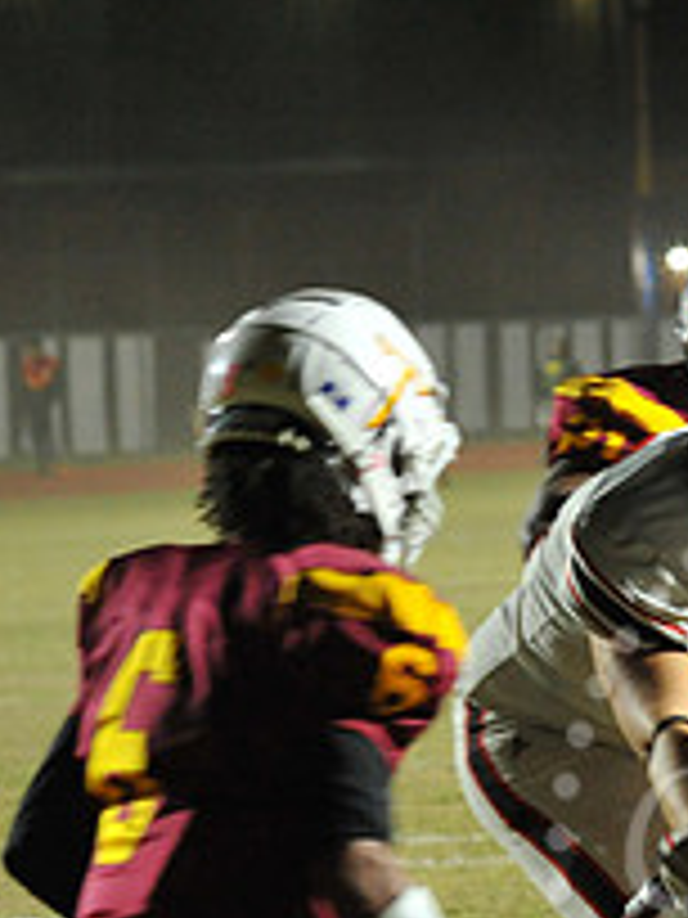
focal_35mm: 341
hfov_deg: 4.3
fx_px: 9037
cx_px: 976
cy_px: 864
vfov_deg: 5.8
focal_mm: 125
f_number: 5.6
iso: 4000
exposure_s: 1/200
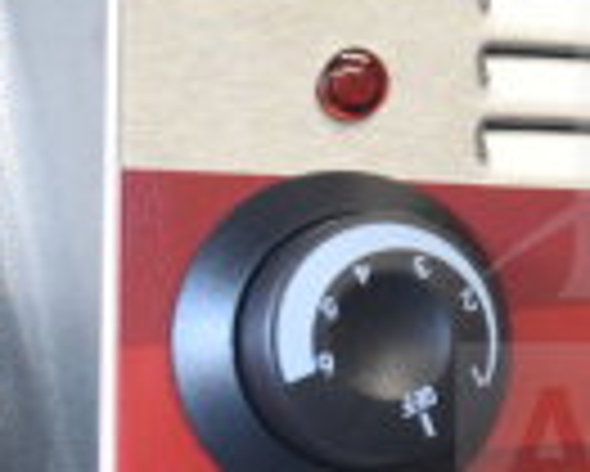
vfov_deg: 7.9
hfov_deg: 9.4
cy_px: 200
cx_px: 959
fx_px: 3443
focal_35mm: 197
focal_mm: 30
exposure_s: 1/50
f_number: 4.2
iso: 900
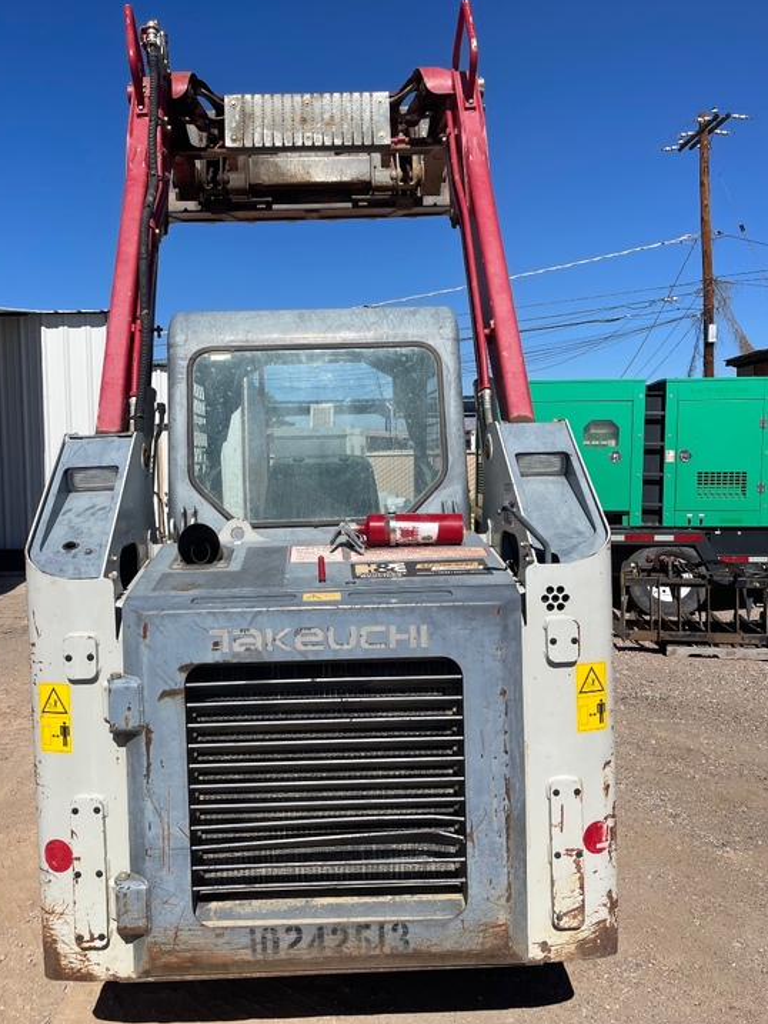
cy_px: 526
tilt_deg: -3.7
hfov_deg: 48.2
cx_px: 343
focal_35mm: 29
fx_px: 858
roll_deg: +1.5
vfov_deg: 61.6
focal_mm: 5.1
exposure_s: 1/6579
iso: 32
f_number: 1.6
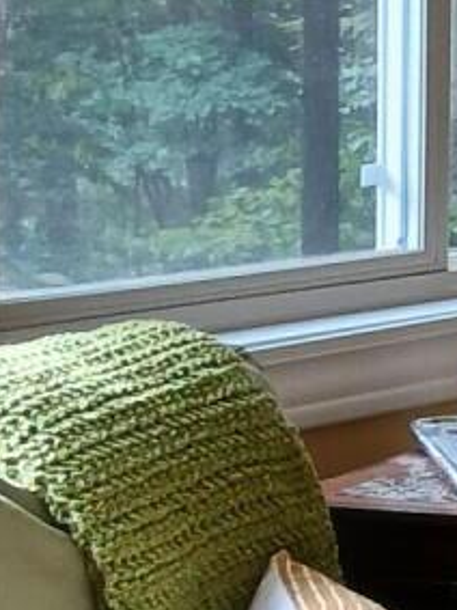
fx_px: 3241
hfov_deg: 6.9
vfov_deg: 10.7
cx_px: 1576
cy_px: 116
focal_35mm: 184
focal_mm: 3.98
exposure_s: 1/60
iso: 80
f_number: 1.8
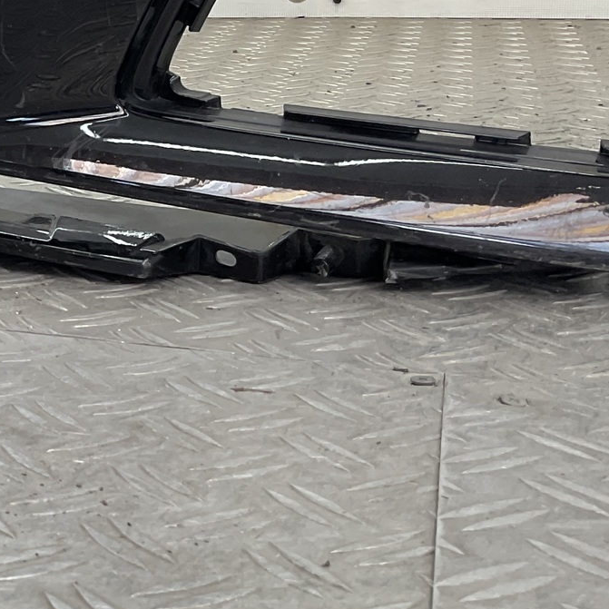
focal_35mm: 77
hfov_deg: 19.6
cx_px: -300
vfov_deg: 22.1
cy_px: 89
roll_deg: +1.2
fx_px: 1533
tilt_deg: -8.7
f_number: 1.8
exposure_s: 1/125
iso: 16
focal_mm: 3
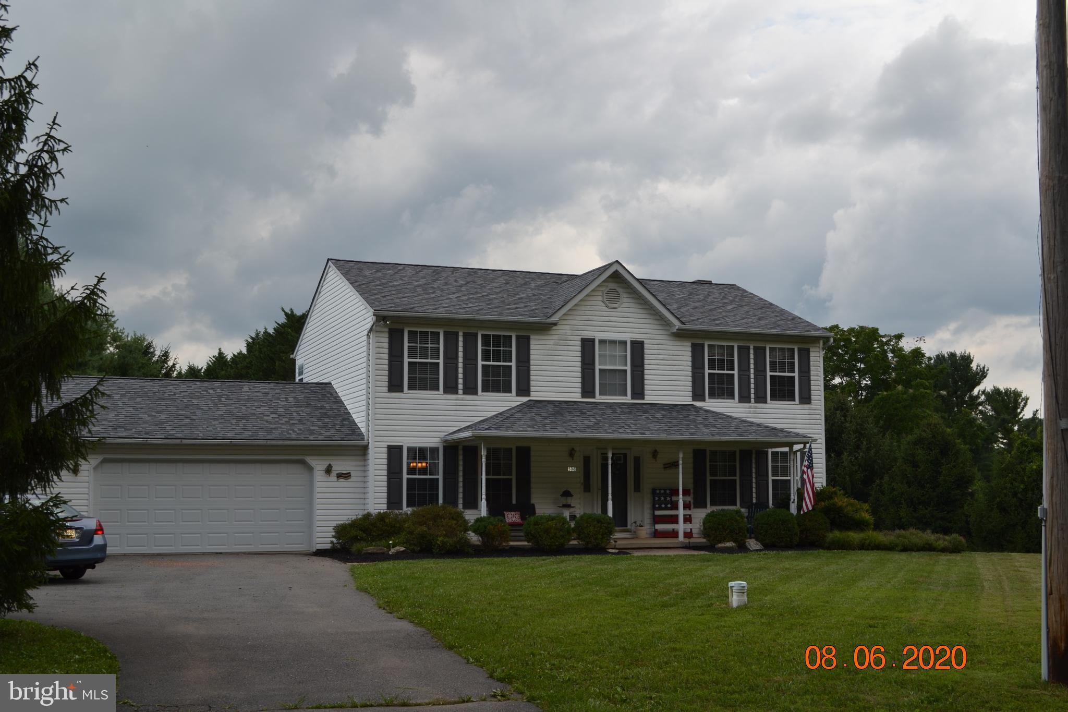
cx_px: 534
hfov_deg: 46.4
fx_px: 1246
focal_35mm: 42
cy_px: 356
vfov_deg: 31.9
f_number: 7.1
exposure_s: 1/200
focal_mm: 28
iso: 100
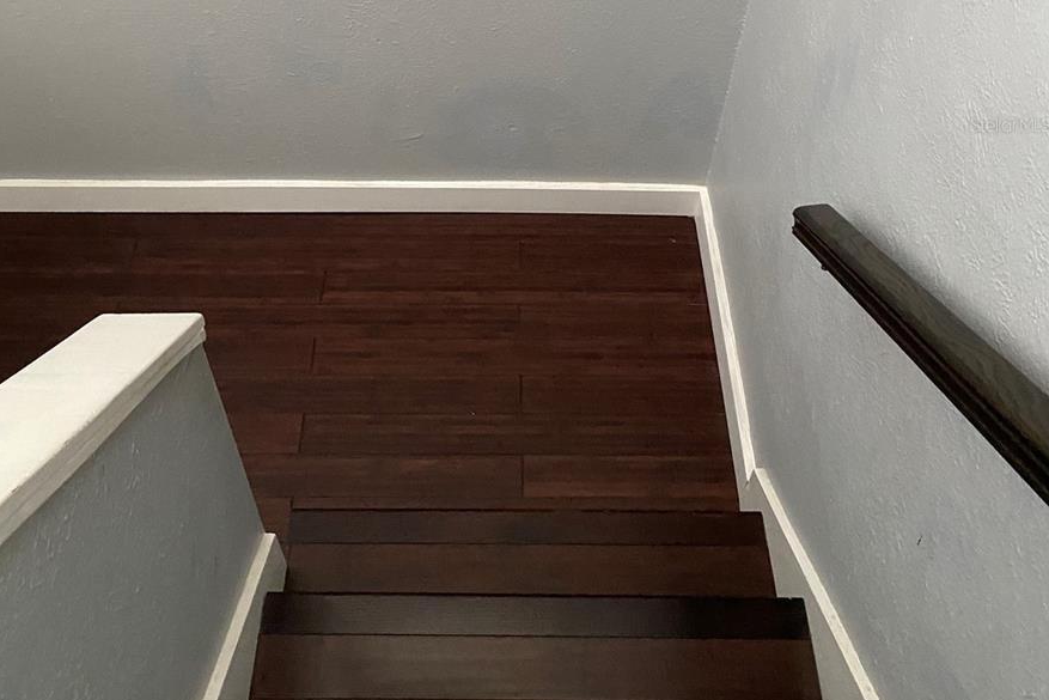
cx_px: 517
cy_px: 124
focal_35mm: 37
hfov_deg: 51.9
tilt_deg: -45.1
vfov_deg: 34.7
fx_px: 1078
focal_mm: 4.25
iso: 640
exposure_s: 1/39
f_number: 1.8
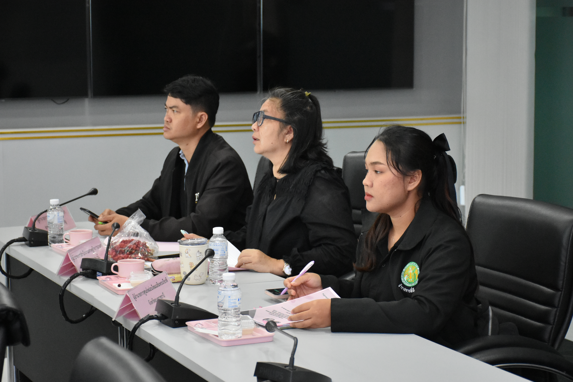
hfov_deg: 22.6
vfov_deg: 15.2
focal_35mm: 90
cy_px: 191
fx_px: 1432
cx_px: 286
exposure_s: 1/250
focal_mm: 60
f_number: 5
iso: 3600
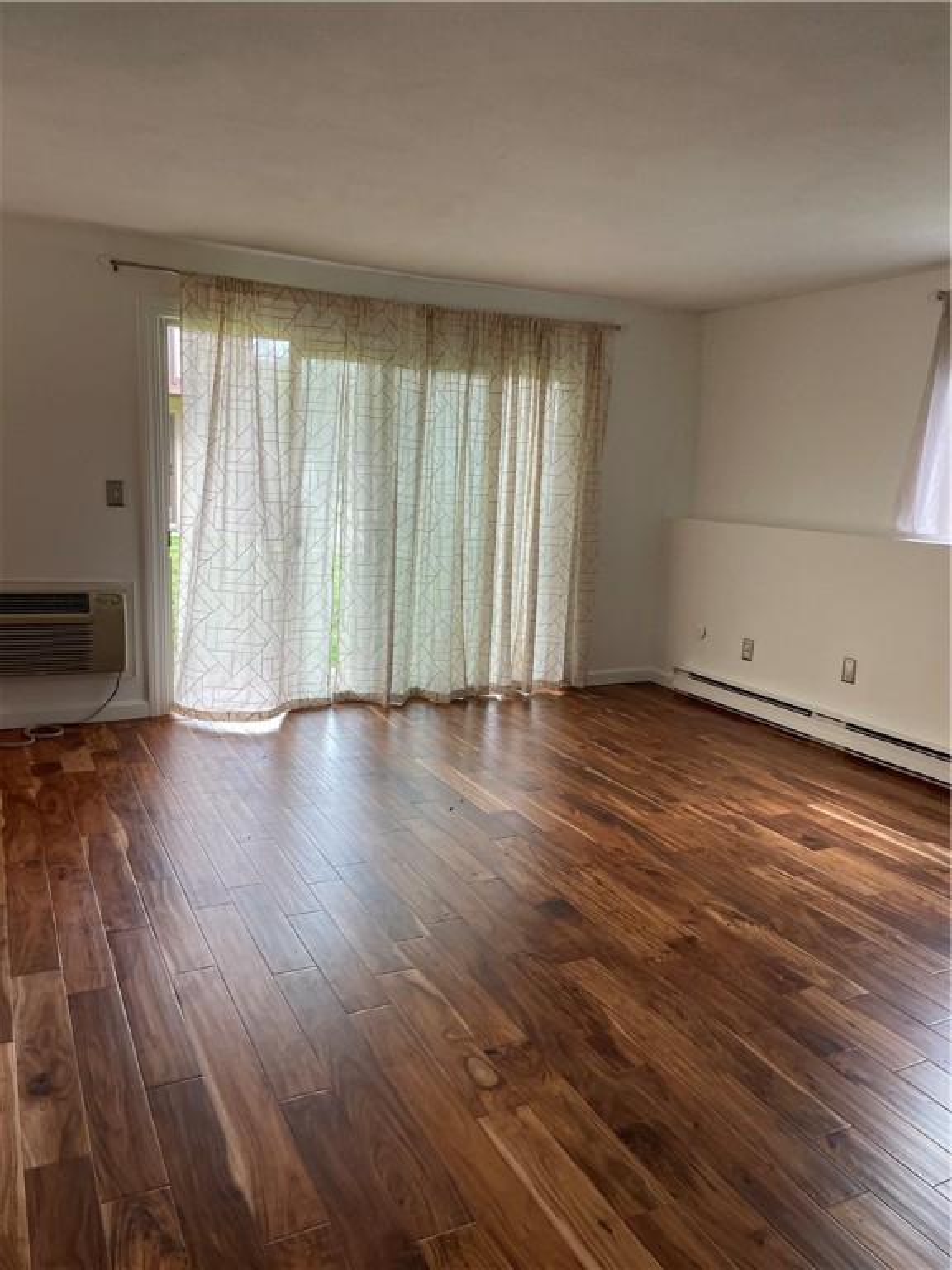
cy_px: 635
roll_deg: -3.1
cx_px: 476
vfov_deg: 67.3
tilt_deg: -9.5
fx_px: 953
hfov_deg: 53.1
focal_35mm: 26
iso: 125
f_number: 1.6
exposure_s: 1/120
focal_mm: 4.2
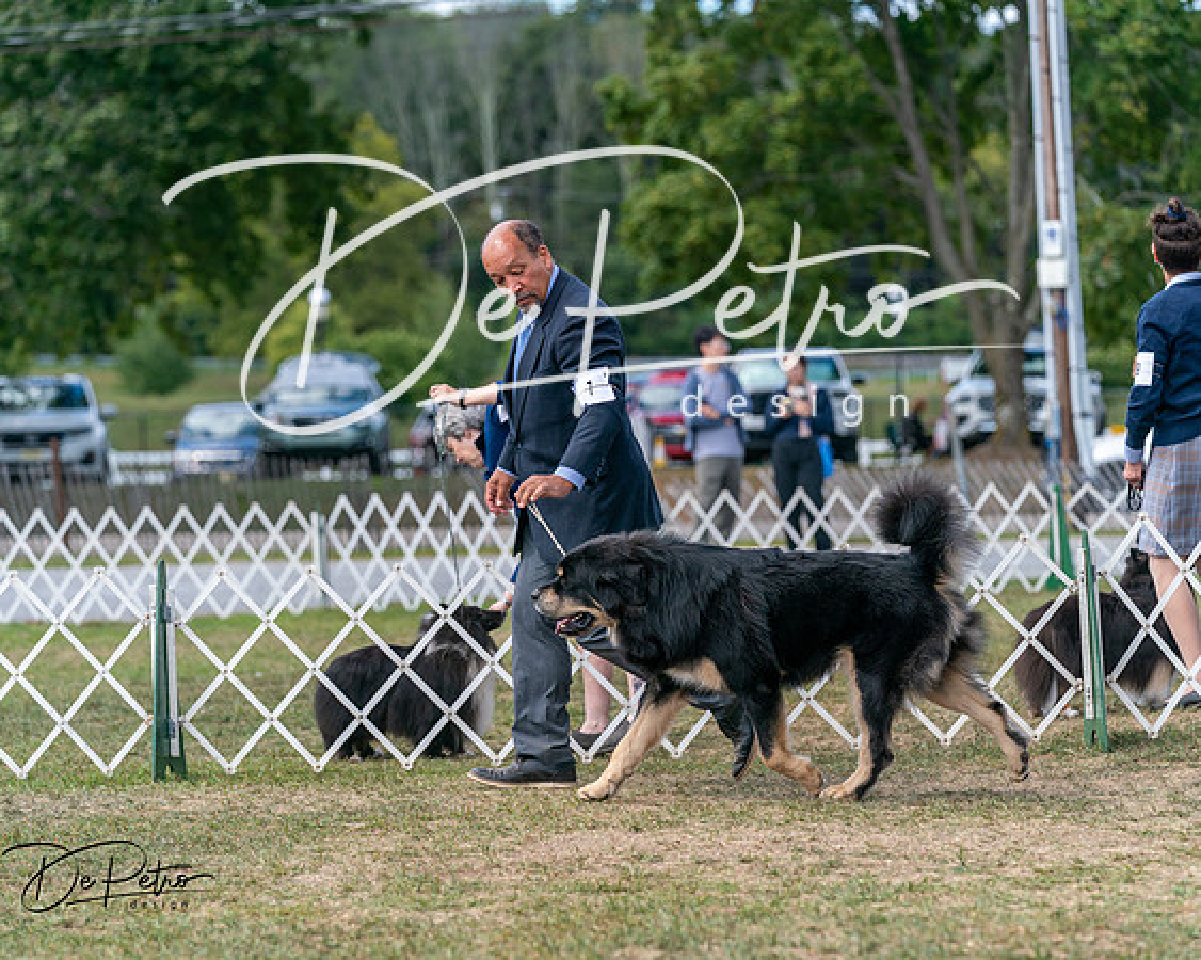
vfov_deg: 9.5
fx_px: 5762
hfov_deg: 11.9
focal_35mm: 162
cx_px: 600
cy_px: 480
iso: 400
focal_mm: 144
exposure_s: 1/2000
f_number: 4
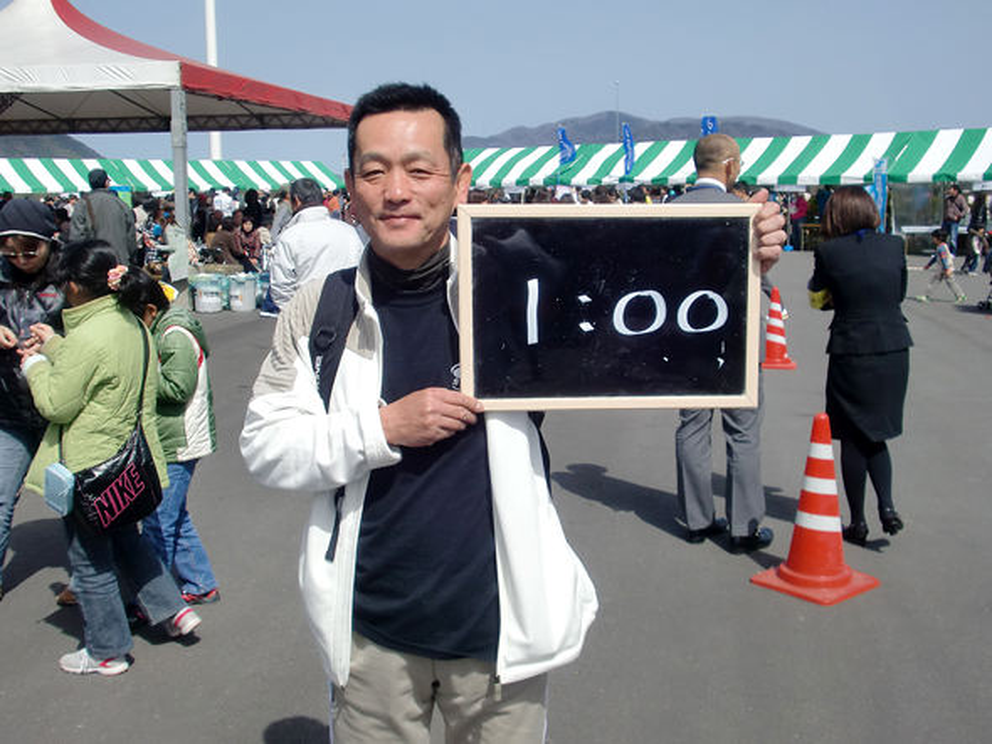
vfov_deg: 36.8
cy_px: 372
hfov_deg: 47.8
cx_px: 496
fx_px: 1118
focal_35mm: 39
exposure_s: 1/200
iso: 64
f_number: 9.1
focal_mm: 6.51
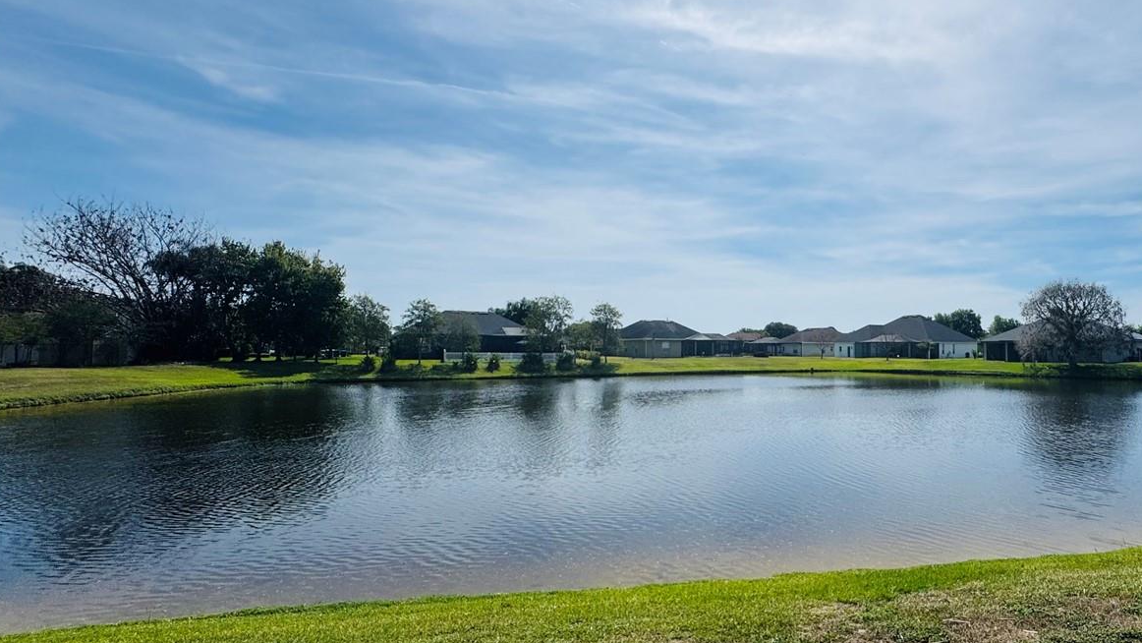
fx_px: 636
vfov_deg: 53.6
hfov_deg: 80.6
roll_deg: +0.2
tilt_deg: +2.9
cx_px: 776
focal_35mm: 21
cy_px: 318
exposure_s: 1/4132
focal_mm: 2.22
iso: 32
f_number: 2.2
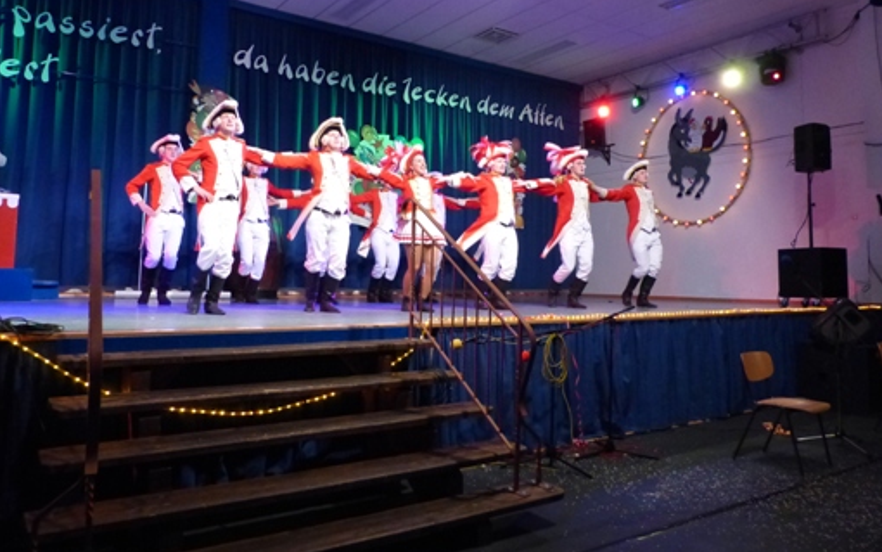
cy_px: 221
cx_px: 443
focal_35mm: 27
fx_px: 649
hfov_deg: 68.4
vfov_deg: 45.8
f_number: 2.8
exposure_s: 1/60
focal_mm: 4.5
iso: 800
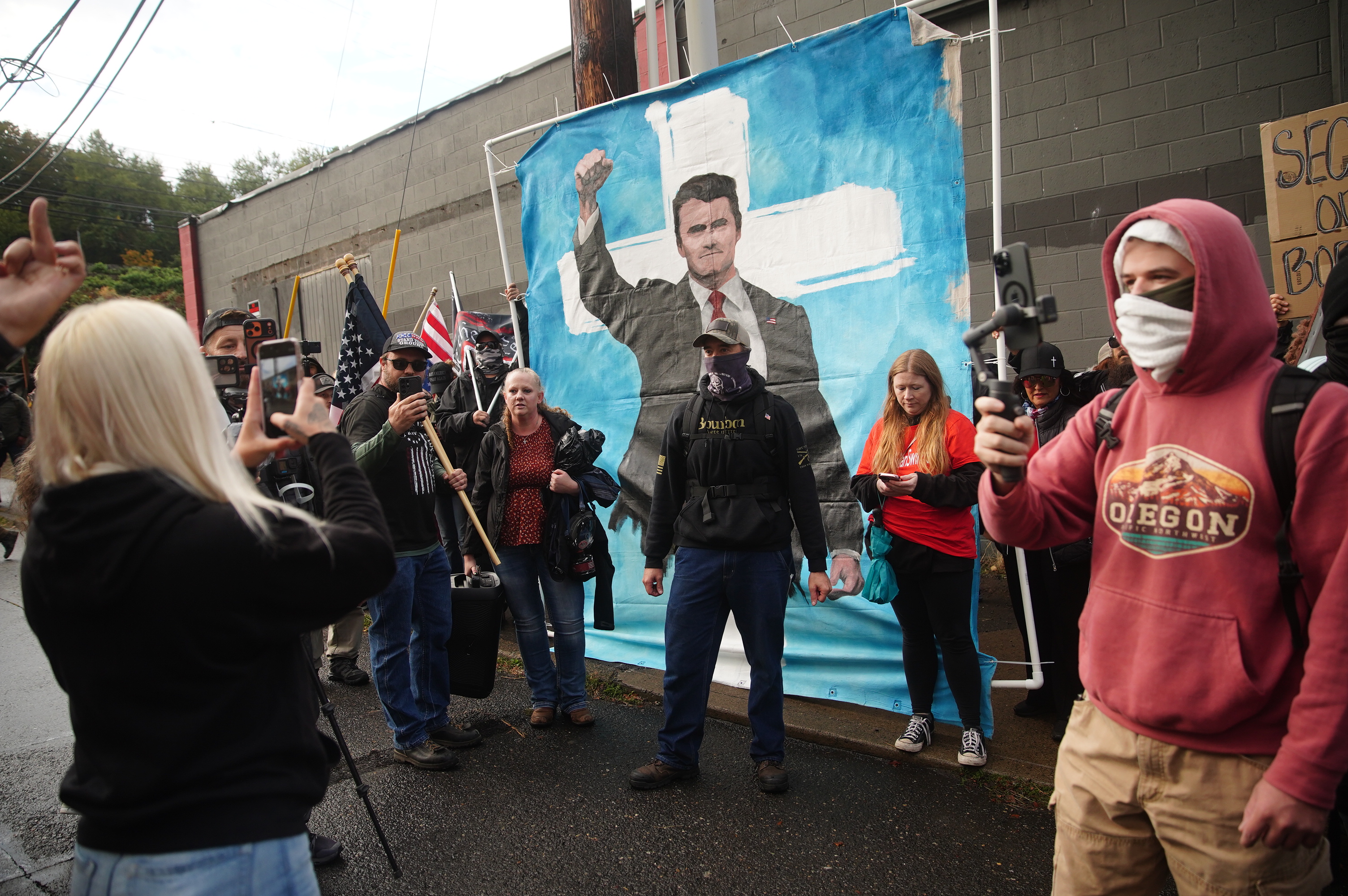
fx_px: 898
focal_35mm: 24
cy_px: 448
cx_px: 674
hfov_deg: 73.8
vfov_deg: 53.0
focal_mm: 24
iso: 640
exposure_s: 1/1000
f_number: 2.8
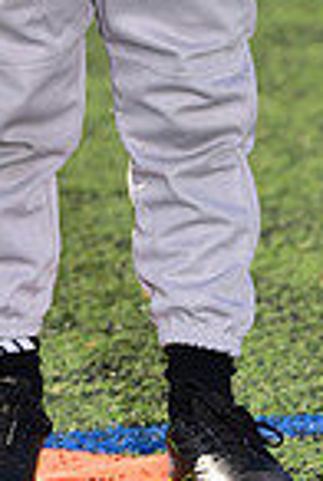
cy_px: -333
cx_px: 107
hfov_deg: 2.7
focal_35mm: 515
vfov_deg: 4.0
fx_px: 6898
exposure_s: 1/250
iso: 64
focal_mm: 130
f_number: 5
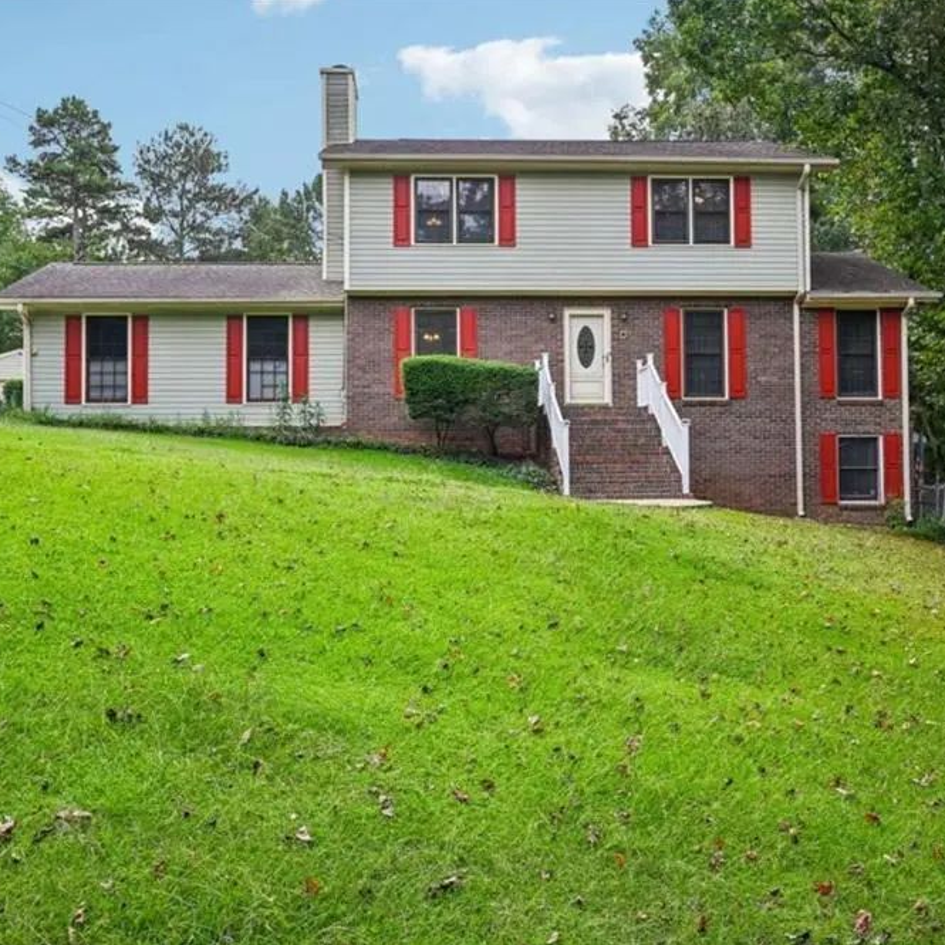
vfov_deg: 48.4
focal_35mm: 34
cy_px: 479
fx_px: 1050
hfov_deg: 48.4
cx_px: 455
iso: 100
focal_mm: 26
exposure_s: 1/125
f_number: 8
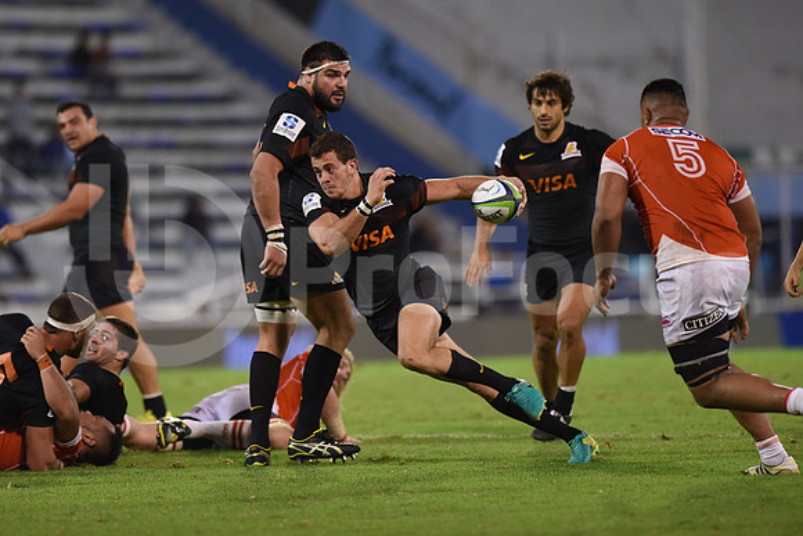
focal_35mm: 300
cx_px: 402
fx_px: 6693
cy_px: 268
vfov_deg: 4.6
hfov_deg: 6.9
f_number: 2.8
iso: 2000
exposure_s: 1/800
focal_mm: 300
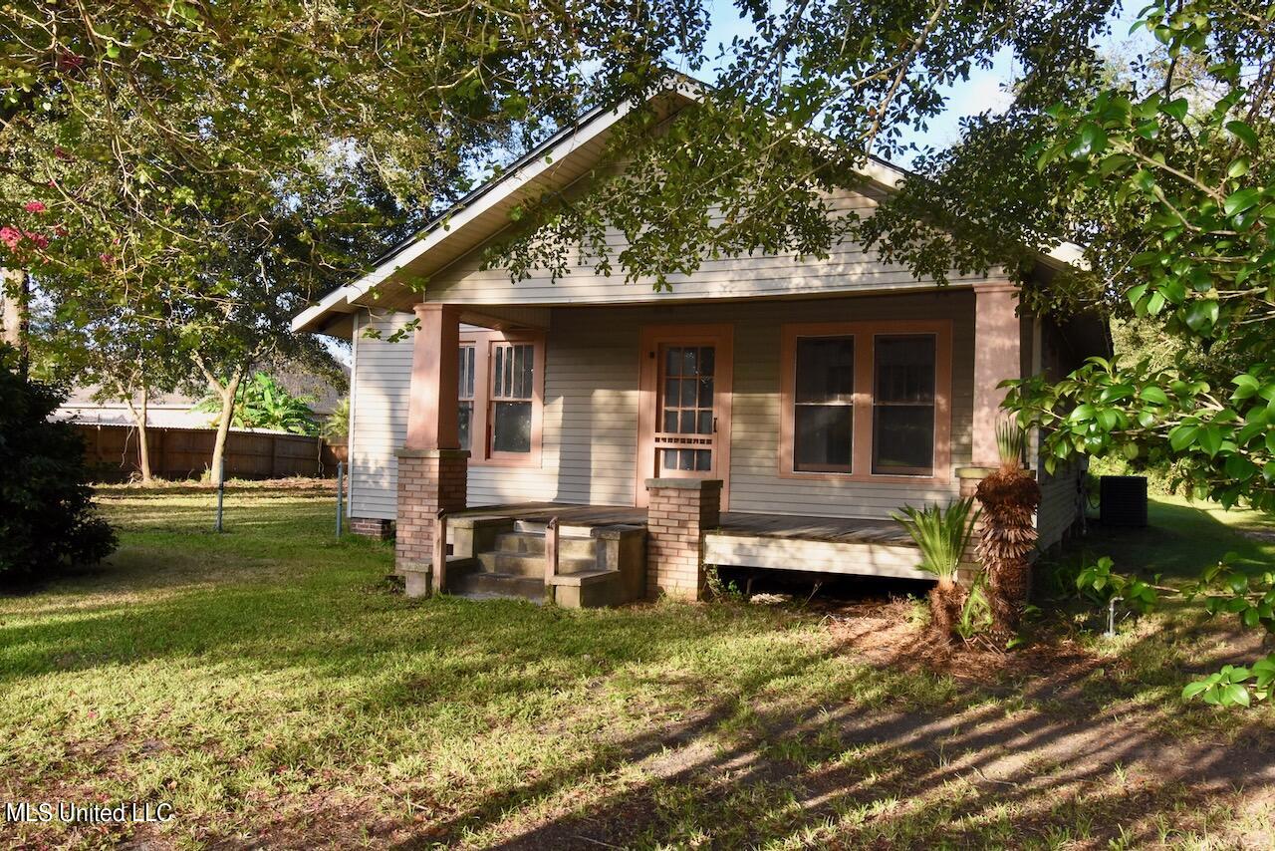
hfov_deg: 61.9
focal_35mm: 30
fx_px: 1063
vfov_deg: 43.6
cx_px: 638
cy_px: 426
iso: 2000
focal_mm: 20
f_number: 18
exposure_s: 1/250
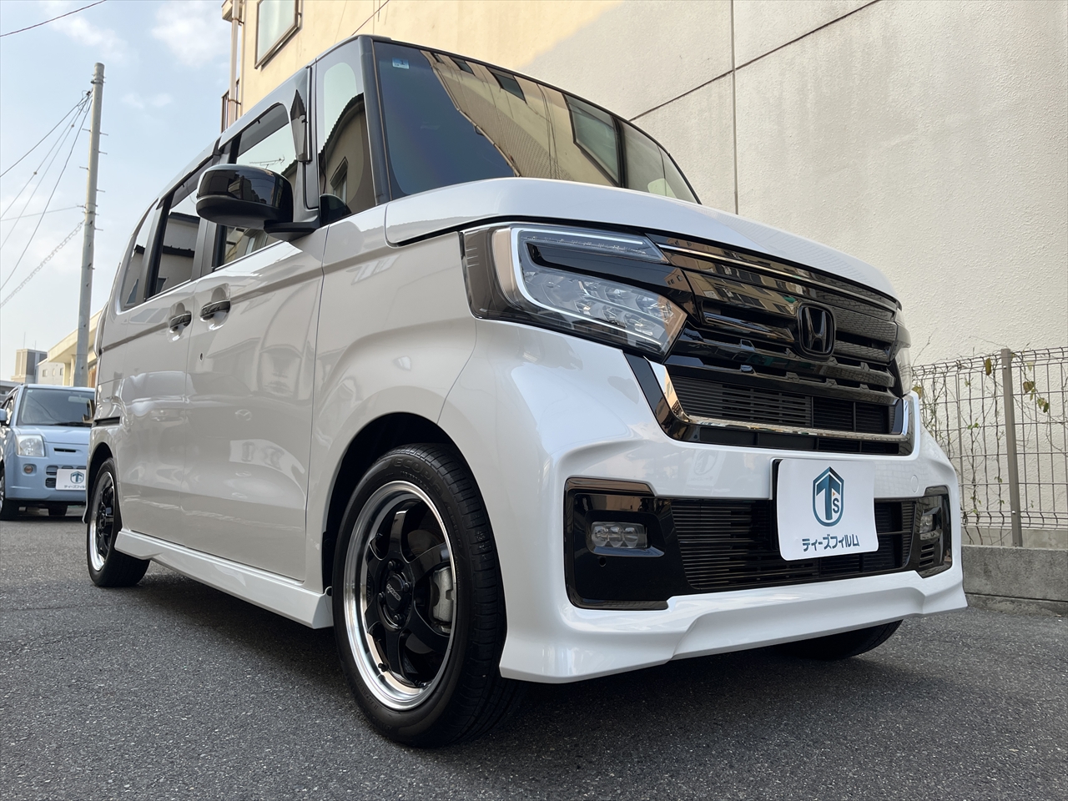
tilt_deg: +5.9
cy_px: 400
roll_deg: +0.1
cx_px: 534
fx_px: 802
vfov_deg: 53.1
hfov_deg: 67.3
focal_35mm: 26
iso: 50
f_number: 1.6
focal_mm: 5.1
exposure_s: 1/845
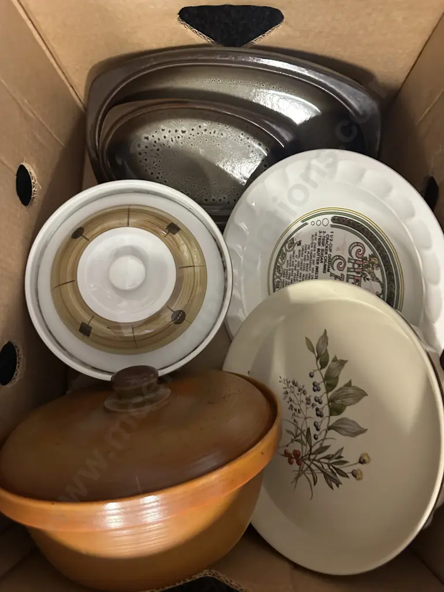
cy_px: 296
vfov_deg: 71.6
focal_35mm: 24
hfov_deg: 56.8
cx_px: 222
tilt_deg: -81.7
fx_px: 410
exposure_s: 1/33
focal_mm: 6.86
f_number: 1.78
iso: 640
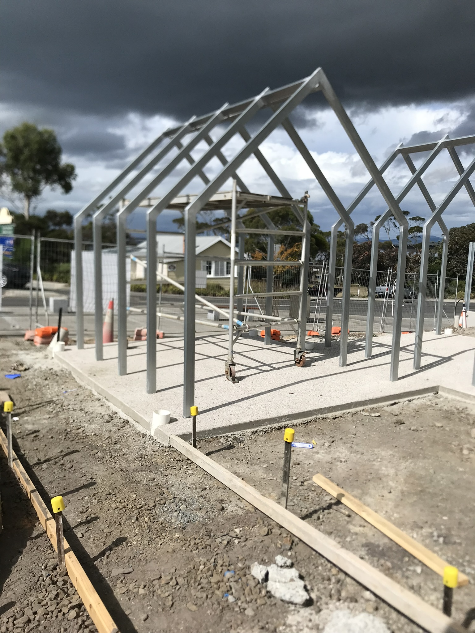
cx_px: 238
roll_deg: -1.2
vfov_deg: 63.4
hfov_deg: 49.7
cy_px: 316
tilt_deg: -6.7
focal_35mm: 28
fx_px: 512
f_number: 1.8
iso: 20
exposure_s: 1/5650
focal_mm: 3.99
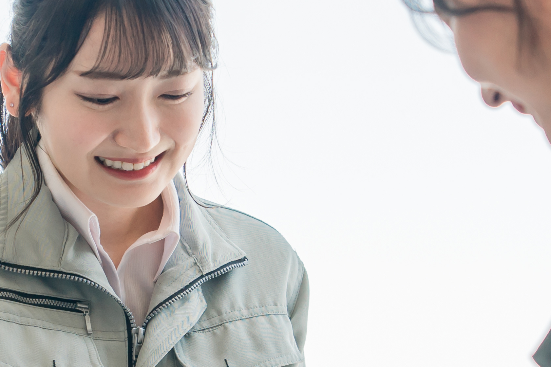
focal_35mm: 214
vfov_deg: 6.4
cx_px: 221
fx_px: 3275
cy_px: 351
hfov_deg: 9.6
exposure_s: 1/200
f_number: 4
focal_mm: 60
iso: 100
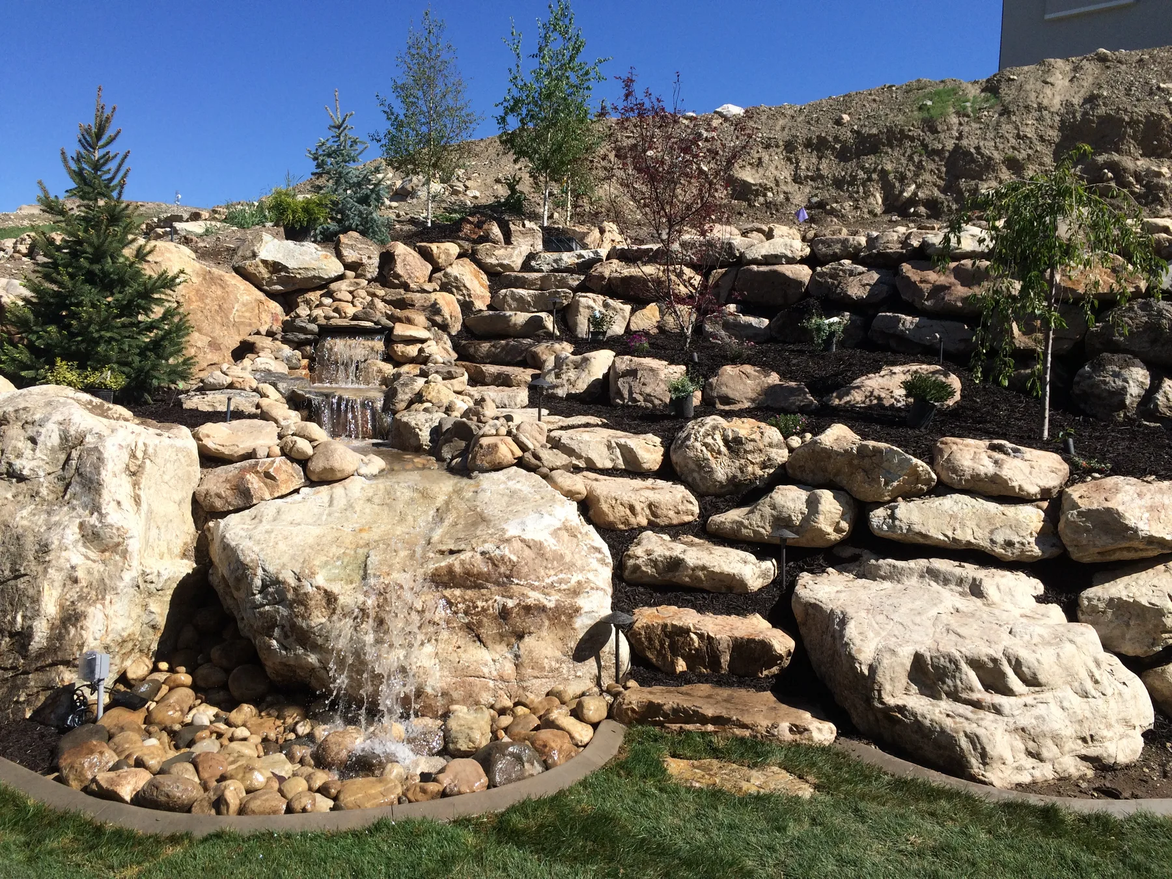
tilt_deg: -4.7
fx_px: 982
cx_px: 586
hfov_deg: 61.7
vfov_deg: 48.2
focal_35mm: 29
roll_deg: -2.6
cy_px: 440
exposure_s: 1/2564
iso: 32
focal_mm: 4.15
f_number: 2.2
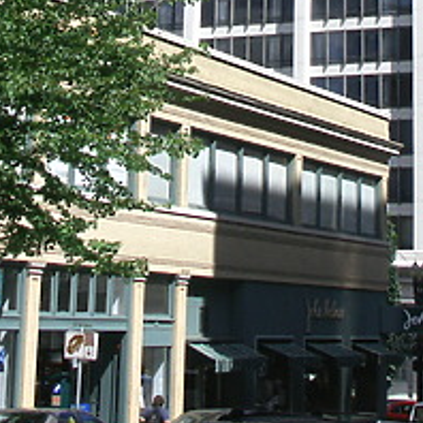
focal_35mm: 110
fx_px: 1521
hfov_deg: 15.8
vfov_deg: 15.2
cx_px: 216
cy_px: -92
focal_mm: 10.64
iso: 100
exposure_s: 1/320
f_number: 8
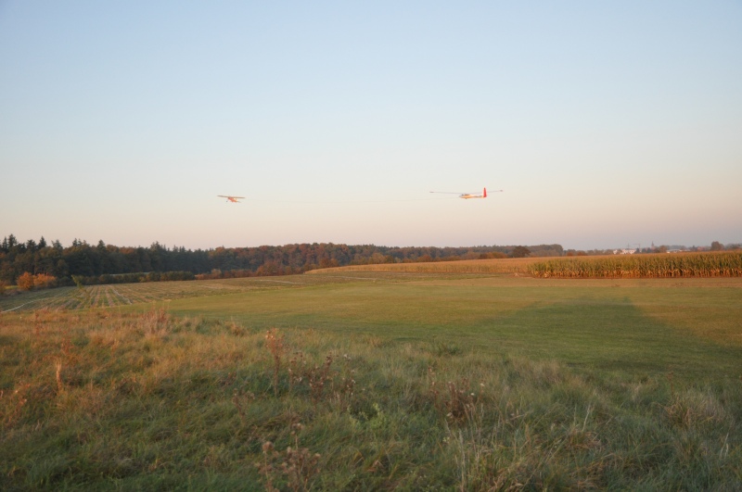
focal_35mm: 36
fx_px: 741
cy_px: 246
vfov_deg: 36.8
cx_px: 371
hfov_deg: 53.2
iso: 800
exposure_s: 1/800
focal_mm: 24
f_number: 4
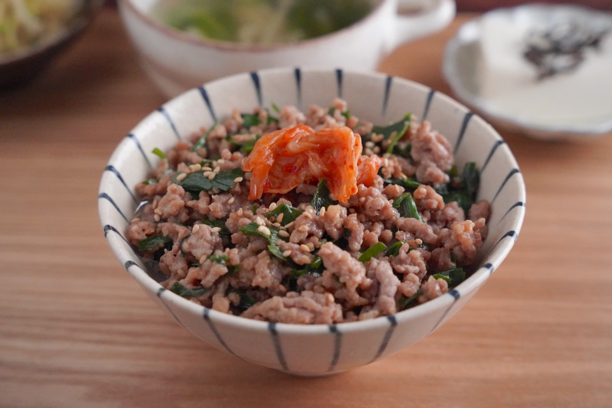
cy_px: 204
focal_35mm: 70
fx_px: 1190
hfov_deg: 28.8
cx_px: 306
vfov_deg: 19.5
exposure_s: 1/1000
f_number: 6.3
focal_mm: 70
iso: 20000
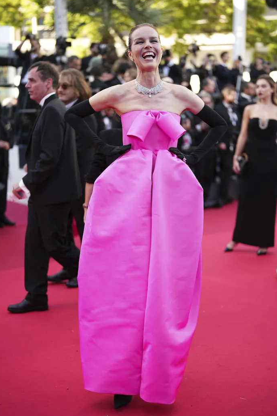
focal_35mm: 51
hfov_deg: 26.5
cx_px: 137
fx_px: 589
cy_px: 207
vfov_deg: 38.9
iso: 200
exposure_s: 1/1000
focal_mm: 50
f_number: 1.4
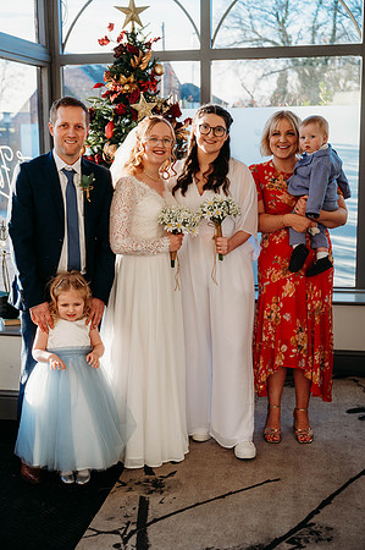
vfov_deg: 41.2
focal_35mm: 48
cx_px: 182
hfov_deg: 28.0
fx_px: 732
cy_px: 275
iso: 100
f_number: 3.5
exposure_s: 1/320
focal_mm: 48
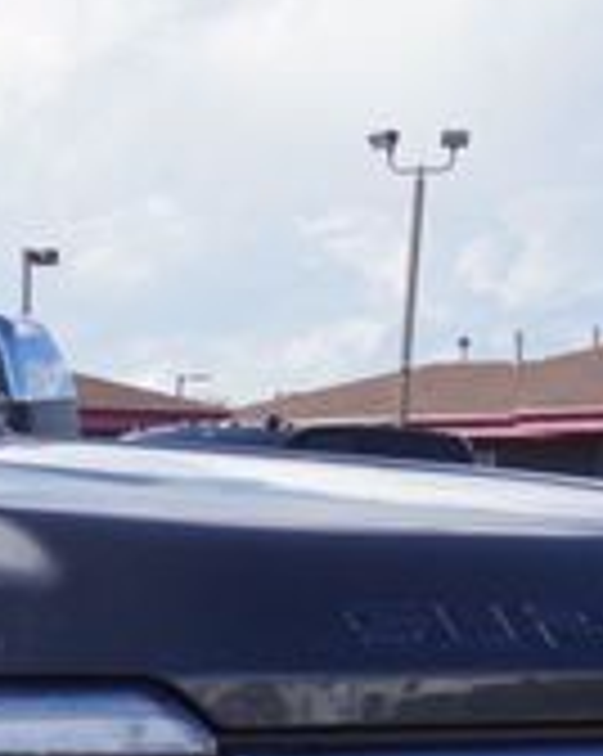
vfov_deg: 9.4
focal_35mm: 198
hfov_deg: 7.2
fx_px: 4422
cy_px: 1215
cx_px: -968
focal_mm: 23
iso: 100
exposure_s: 1/200
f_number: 8
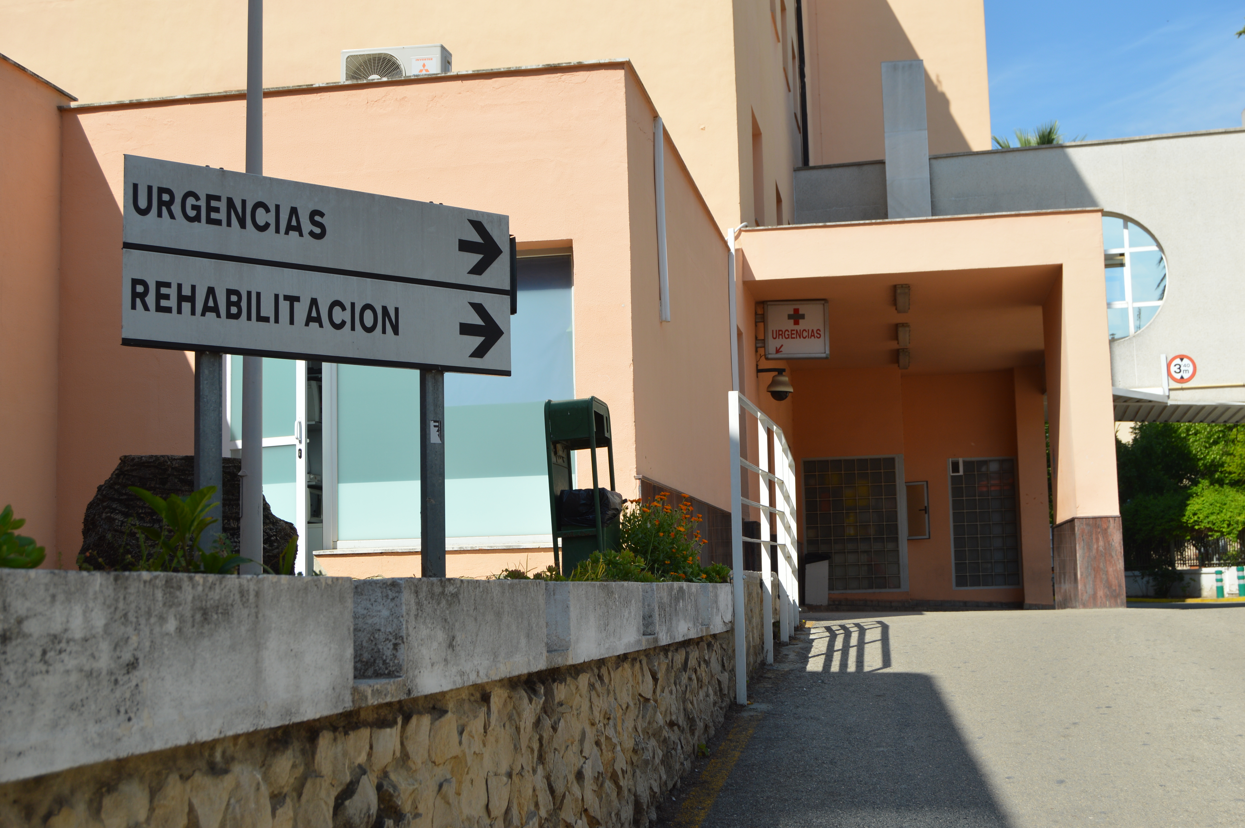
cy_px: 414
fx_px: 1607
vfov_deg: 28.9
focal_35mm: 46
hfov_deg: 42.4
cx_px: 622
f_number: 9
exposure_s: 1/320
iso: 100
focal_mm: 31
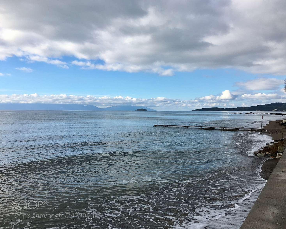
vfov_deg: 47.1
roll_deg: -0.5
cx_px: 156
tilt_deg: +0.5
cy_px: 113
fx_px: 262
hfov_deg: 57.1
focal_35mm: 31
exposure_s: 1/1748
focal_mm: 4.15
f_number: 2.2
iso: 25
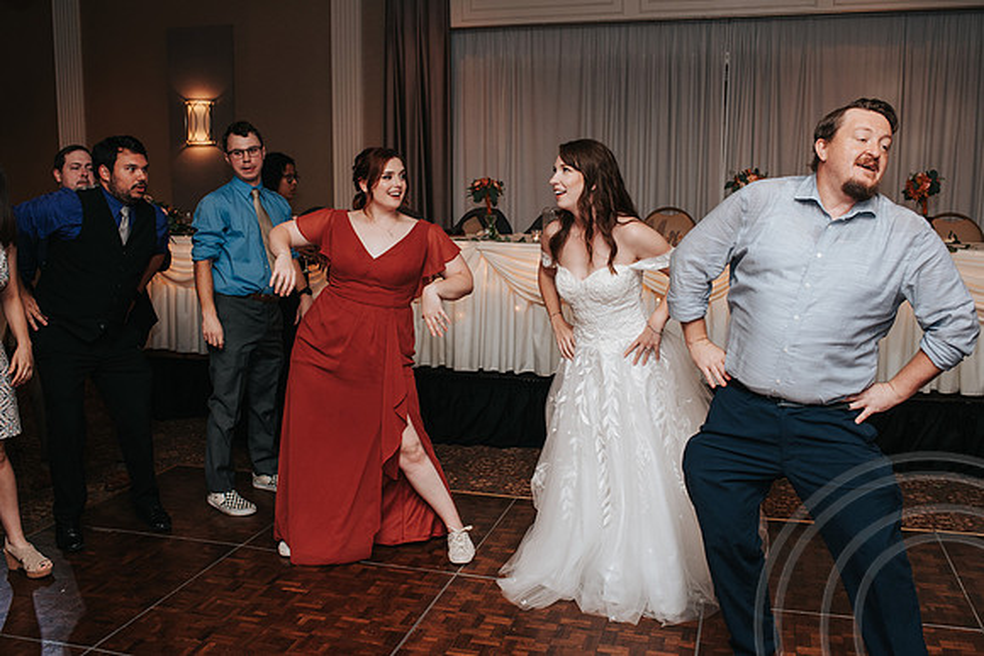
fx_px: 957
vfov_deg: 37.9
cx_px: 492
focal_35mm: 35
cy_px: 328
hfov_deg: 54.4
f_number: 4.5
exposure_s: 1/160
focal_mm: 35
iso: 1000
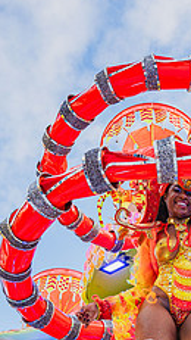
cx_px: 183
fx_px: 441
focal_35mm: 49
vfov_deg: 39.5
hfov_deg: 23.6
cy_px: 297
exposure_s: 1/1000
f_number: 5.6
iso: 640
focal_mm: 24
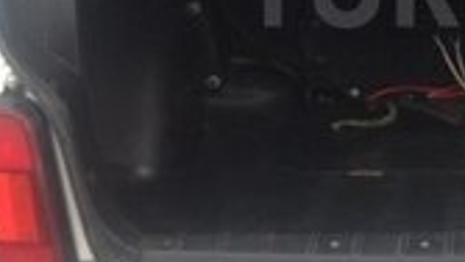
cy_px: -15
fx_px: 1751
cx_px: 526
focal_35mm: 142
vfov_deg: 8.5
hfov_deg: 14.7
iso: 50
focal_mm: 4.12
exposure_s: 1/20
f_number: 2.4
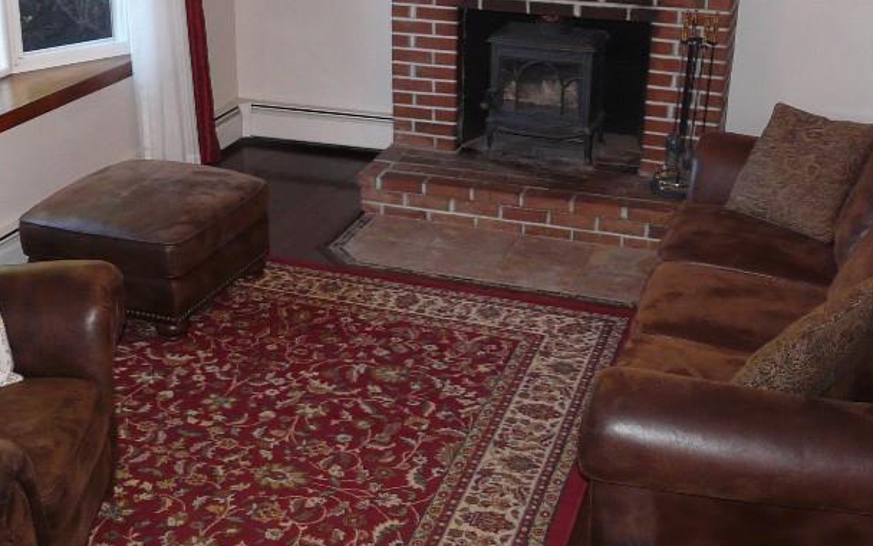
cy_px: 195
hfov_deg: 40.2
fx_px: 1190
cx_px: 388
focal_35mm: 50
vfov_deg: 25.7
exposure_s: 1/30
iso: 160
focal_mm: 4.6
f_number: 2.8
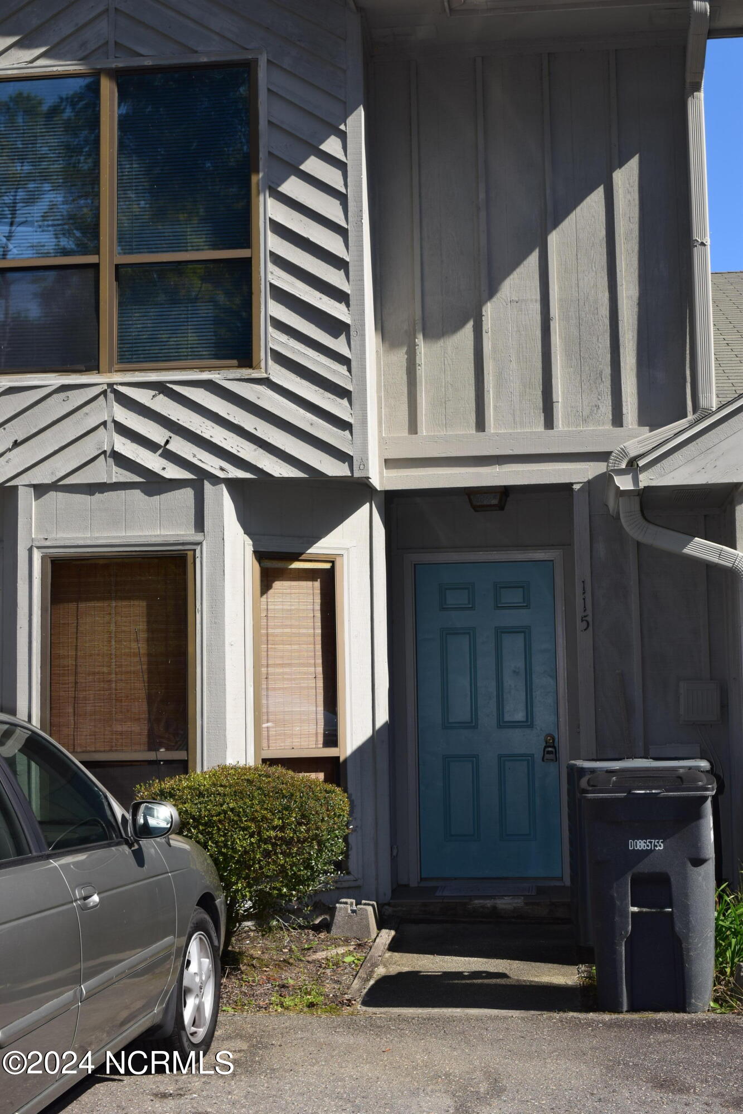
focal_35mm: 51
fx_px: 1579
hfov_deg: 26.5
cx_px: 372
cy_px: 557
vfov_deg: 38.9
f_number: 10
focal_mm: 34
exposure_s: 1/200
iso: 110
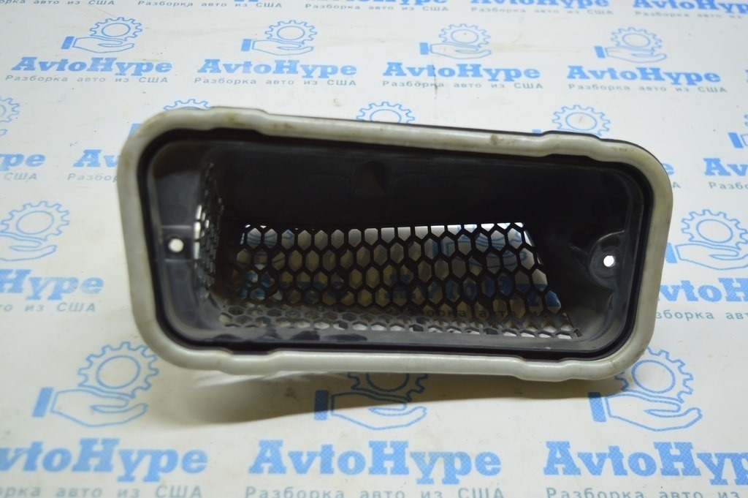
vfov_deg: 30.8
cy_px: 249
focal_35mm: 44
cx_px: 374
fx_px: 903
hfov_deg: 45.0
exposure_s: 1/40
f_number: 4.2
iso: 400
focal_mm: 29
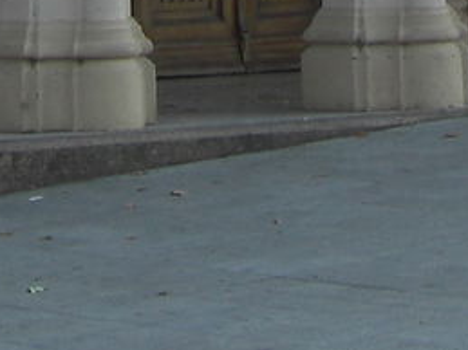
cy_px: -792
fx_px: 3811
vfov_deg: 4.9
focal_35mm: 282
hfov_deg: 7.0
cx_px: 289
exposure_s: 1/200
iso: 80
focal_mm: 7.9
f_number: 2.8
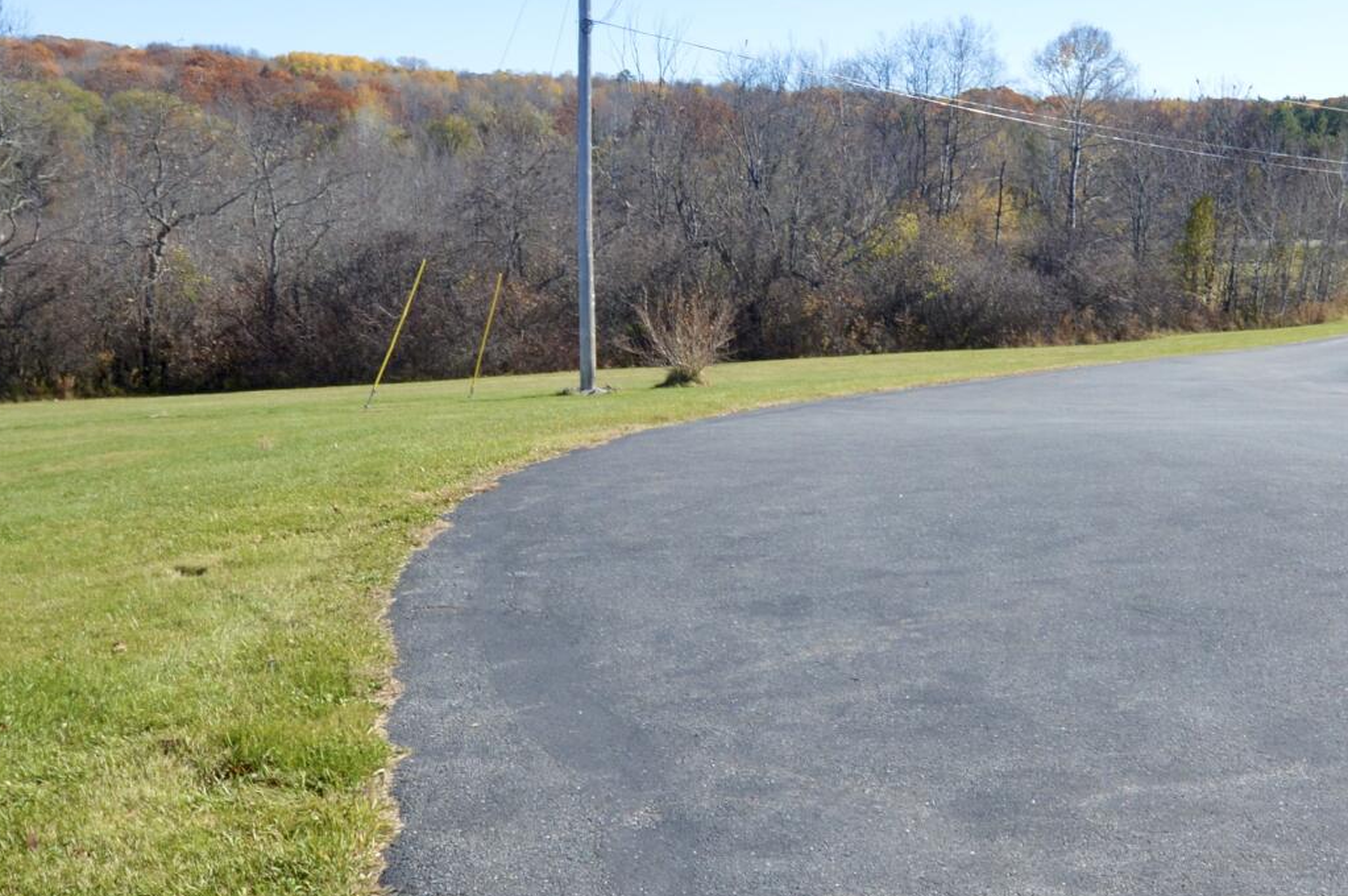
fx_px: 1646
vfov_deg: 30.2
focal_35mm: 44
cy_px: 289
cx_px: 943
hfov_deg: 43.6
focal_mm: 10
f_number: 7.1
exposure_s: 1/200
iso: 100
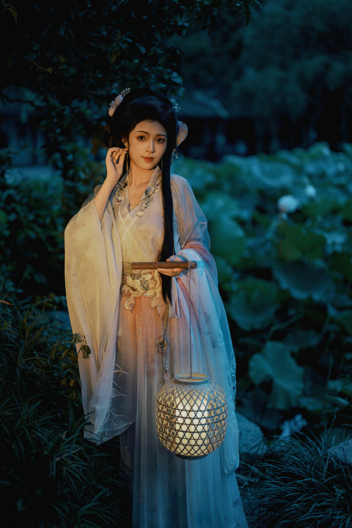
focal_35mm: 50
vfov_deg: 39.6
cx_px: 176
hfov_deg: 27.0
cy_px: 264
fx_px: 733
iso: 400
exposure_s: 1/320
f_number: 1.2
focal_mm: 50
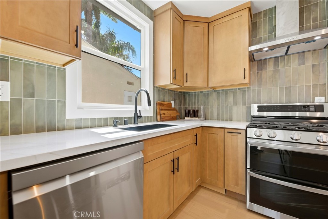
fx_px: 128
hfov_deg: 104.2
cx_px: 164
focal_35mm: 14
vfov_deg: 81.2
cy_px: 110
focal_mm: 14
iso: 320
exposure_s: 1/2000
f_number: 6.3
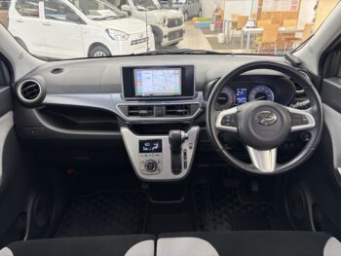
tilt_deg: -27.1
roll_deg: +1.8
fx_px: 256
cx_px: 170
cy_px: 128
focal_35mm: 26
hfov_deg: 67.3
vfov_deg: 53.1
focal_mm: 5.96
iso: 100
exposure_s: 1/50
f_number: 1.6
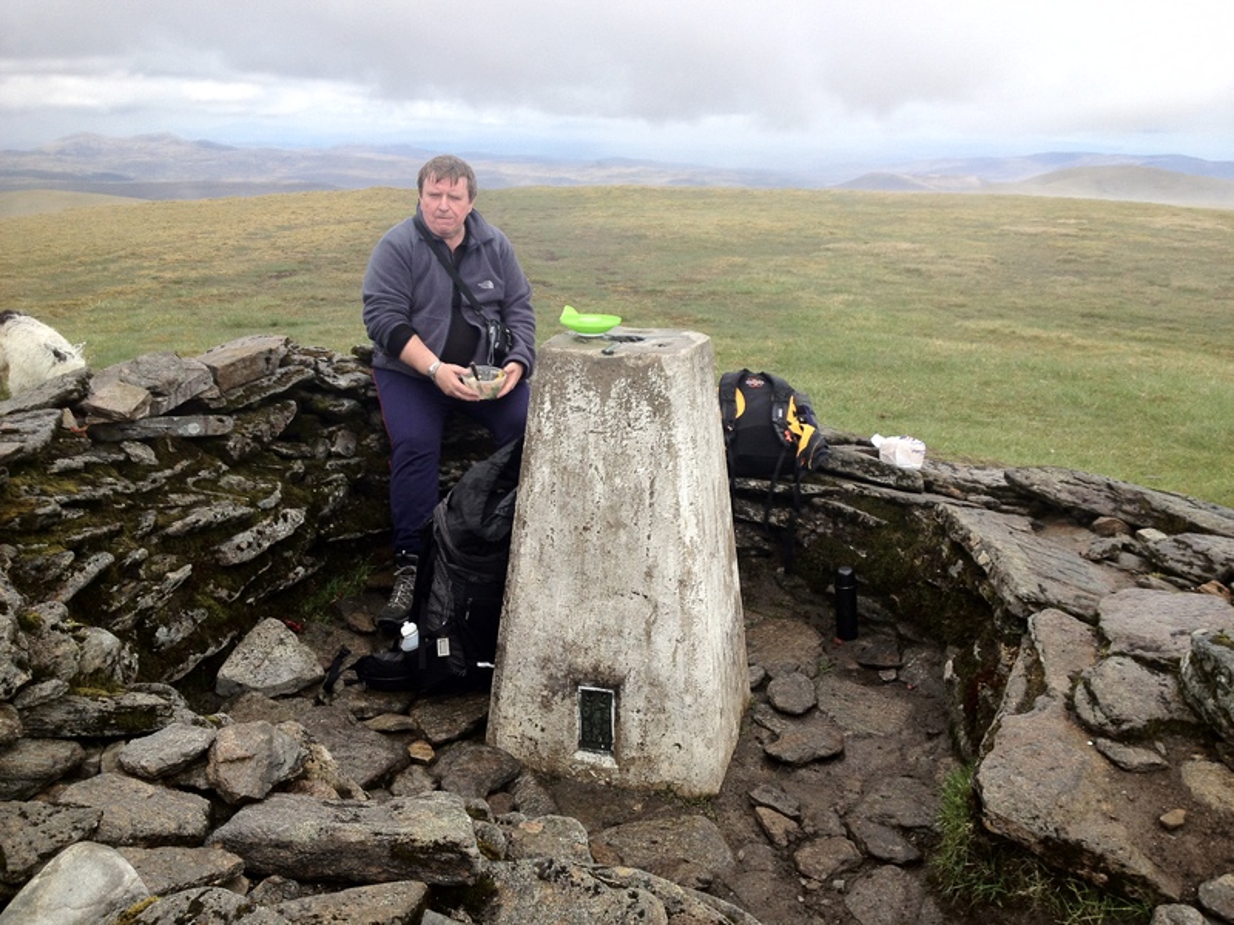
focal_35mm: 35
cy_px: 462
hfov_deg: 52.6
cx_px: 617
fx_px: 1248
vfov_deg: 40.7
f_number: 2.4
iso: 64
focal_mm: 4.28
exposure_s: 1/1104
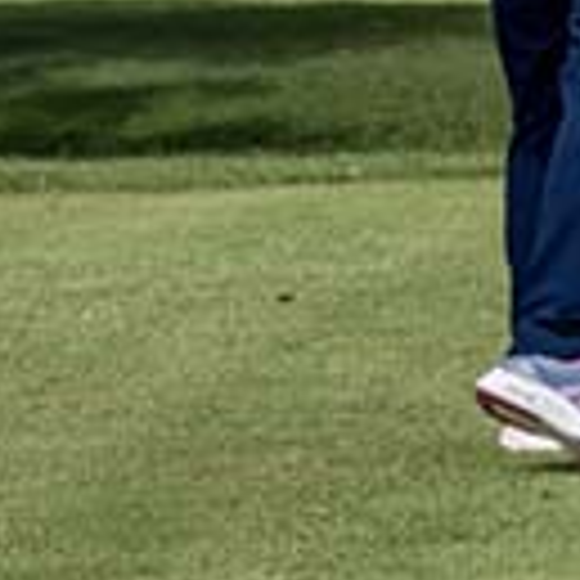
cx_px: 2059
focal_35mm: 443
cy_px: -310
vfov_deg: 3.9
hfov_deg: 3.8
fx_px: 8398
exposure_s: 1/200
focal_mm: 70
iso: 100
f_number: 10
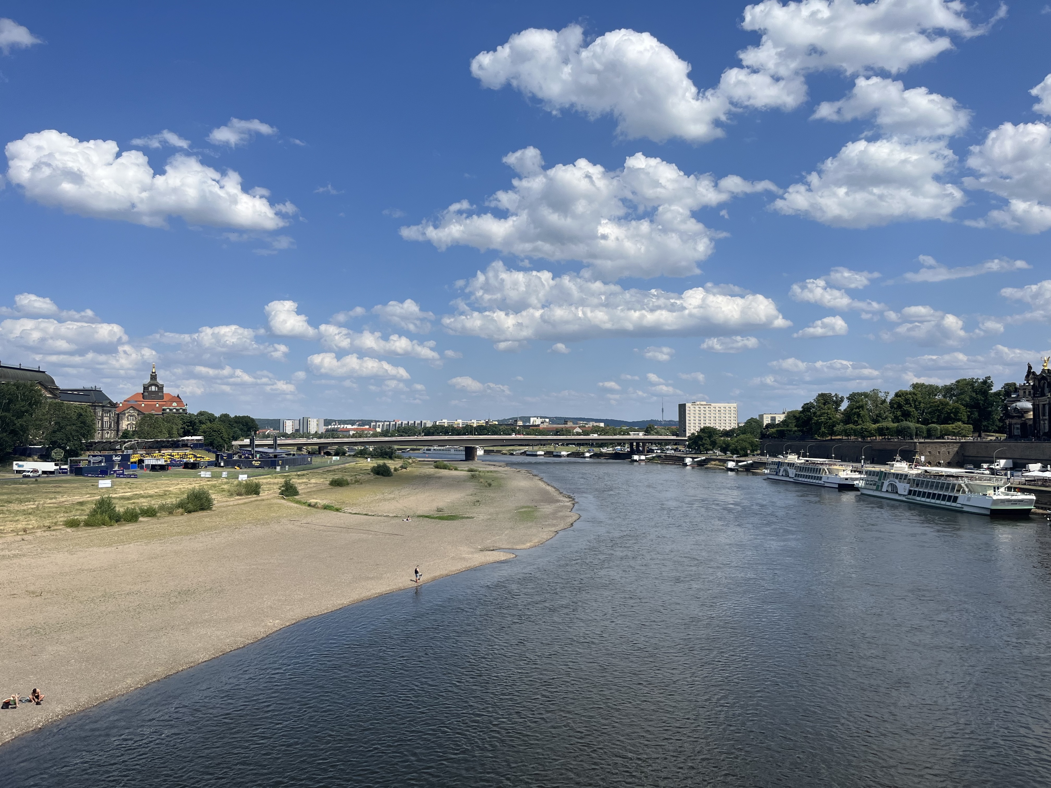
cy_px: 394
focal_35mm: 26
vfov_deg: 53.1
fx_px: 789
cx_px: 526
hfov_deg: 67.3
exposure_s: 1/5319
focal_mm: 5.1
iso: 50
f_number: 1.6
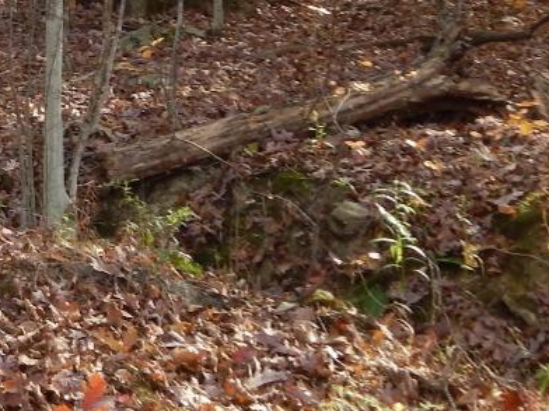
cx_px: -452
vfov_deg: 9.2
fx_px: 2506
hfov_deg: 11.5
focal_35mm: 158
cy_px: -140
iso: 125
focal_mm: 7.7
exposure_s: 1/100
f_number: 3.6
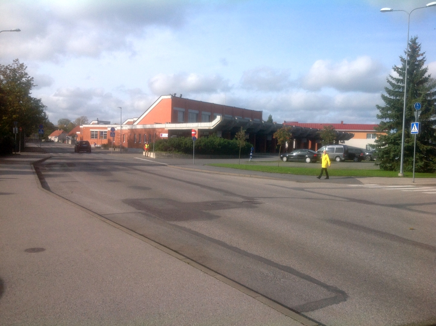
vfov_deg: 40.6
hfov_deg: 52.7
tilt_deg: -5.9
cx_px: 218
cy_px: 163
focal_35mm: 35
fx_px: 440
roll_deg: -2.6
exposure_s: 1/1439
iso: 50
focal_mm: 4.28
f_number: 2.4
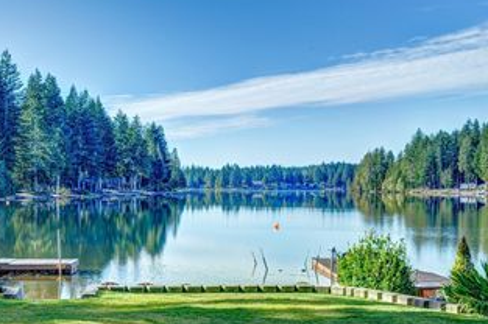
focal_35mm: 56
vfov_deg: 24.1
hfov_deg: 35.3
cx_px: 156
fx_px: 758
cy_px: 188
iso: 100
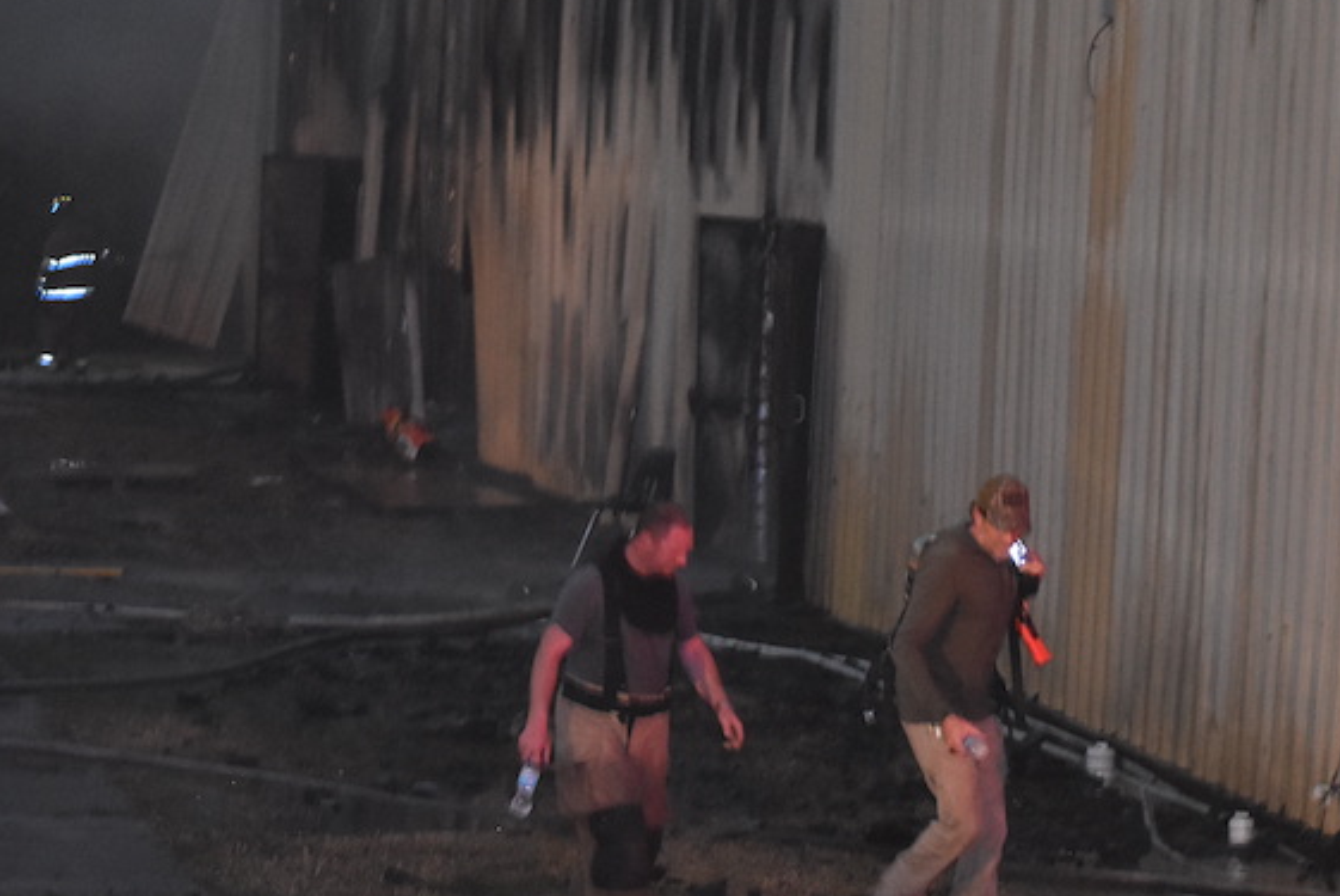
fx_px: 6966
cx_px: 600
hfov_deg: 11.0
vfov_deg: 7.4
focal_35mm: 187
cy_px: 264
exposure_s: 1/60
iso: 3600
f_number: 4.5
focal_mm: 70
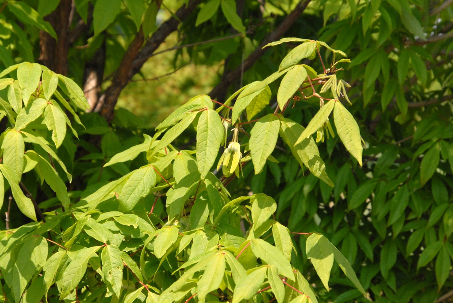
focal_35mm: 138
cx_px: 226
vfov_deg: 10.0
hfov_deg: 14.8
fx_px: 1738
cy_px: 152
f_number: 10
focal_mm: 92
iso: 400
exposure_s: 1/400
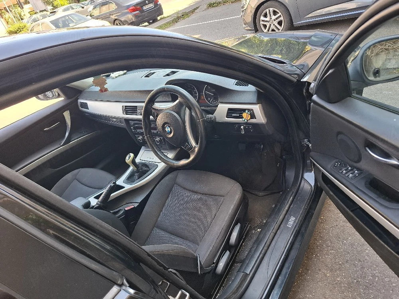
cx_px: 200
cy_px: 150
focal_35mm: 23
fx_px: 265
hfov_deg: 73.9
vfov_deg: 58.9
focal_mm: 5.54
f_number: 1.8
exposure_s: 1/100
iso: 80
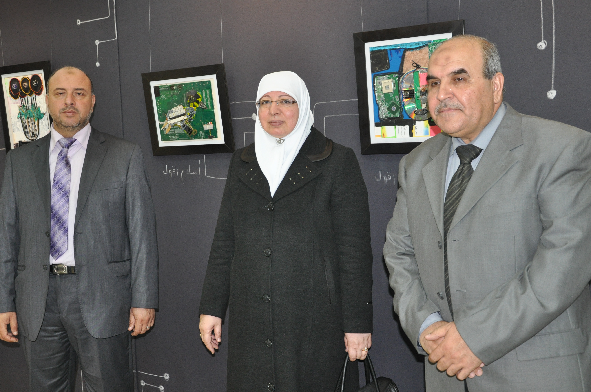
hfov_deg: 46.9
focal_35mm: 42
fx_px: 681
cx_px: 275
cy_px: 182
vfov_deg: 32.1
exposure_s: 1/60
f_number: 4
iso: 800
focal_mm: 25
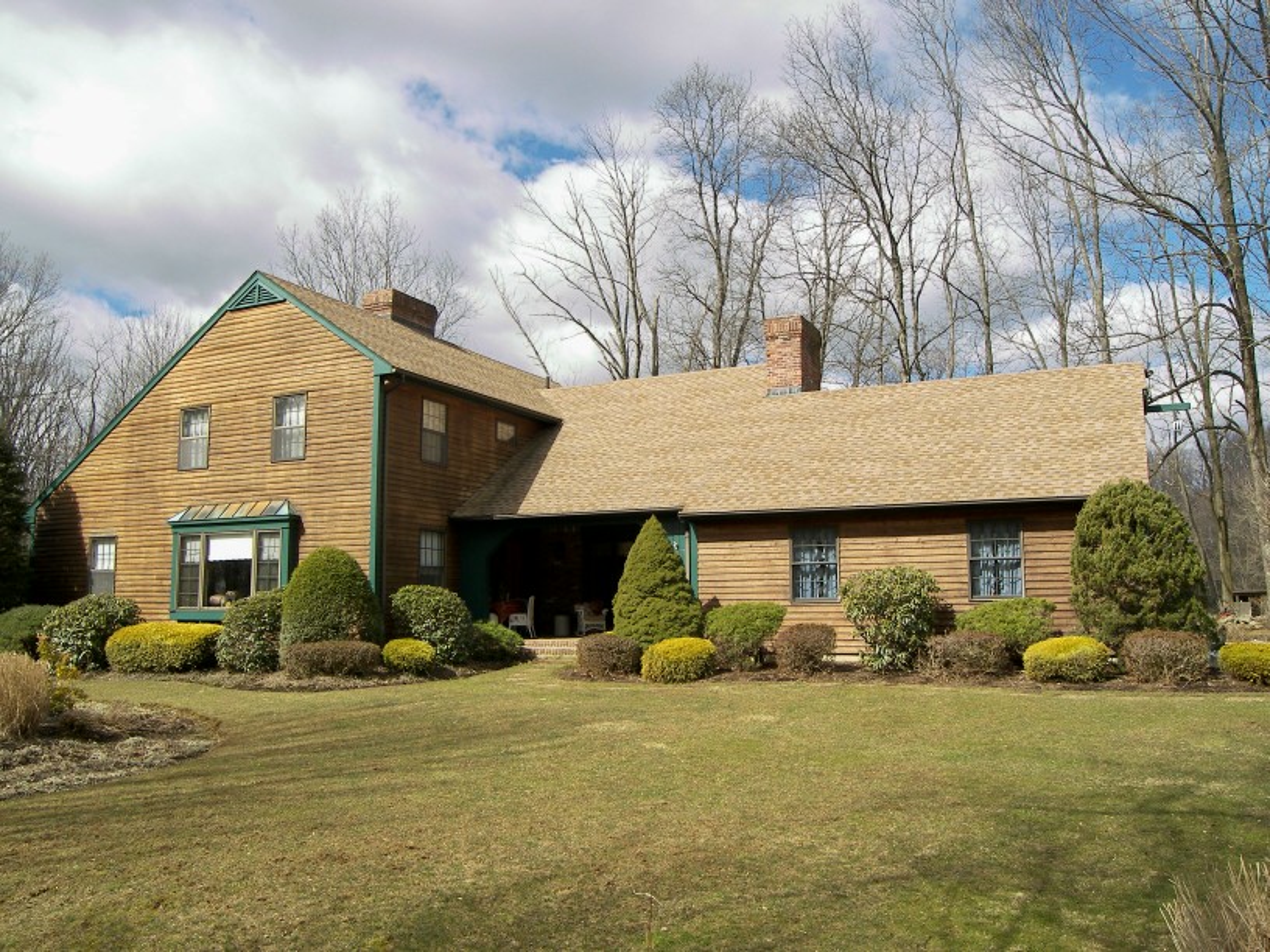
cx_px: 635
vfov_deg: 48.2
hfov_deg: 61.7
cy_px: 476
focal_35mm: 29
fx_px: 1064
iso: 50
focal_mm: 6.2
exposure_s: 1/800
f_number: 3.2
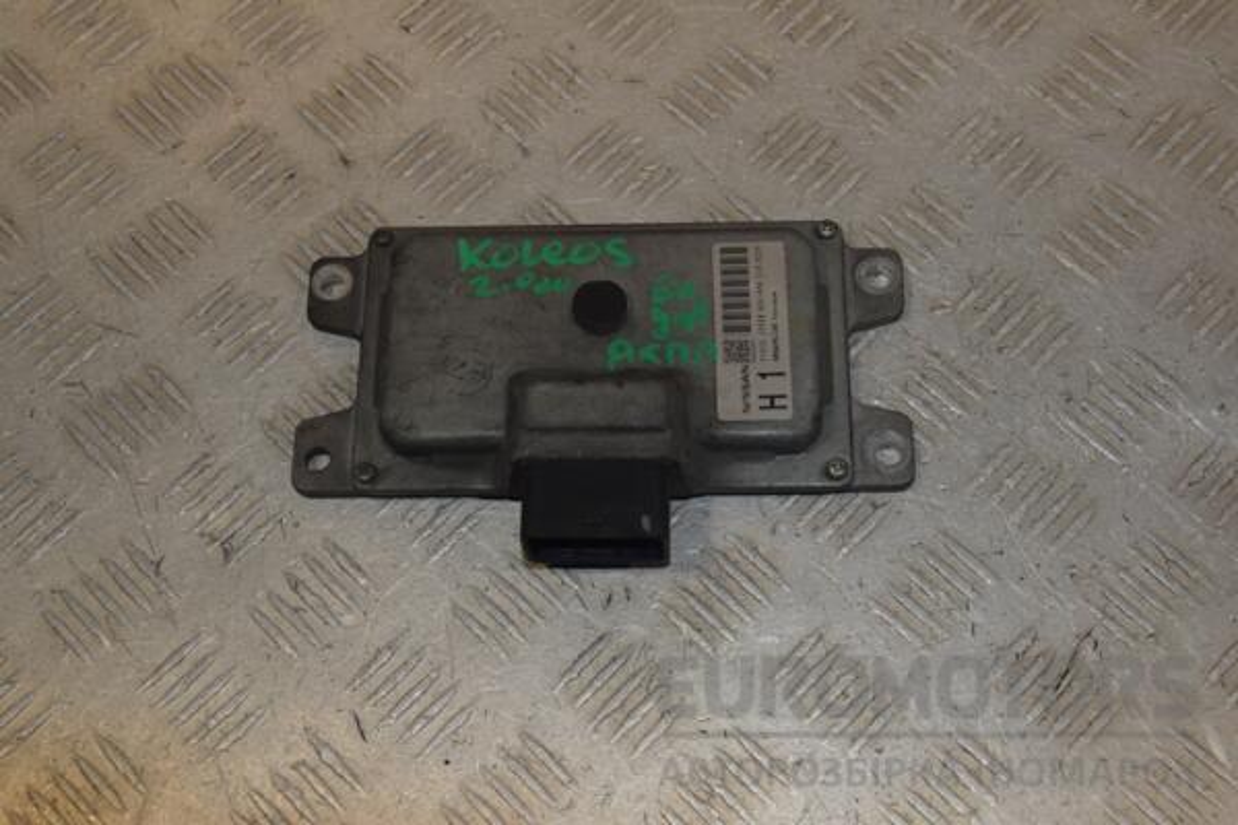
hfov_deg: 38.9
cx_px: 619
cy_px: 412
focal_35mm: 51
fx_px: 1754
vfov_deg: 26.5
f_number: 10
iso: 800
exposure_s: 1/200
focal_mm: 34
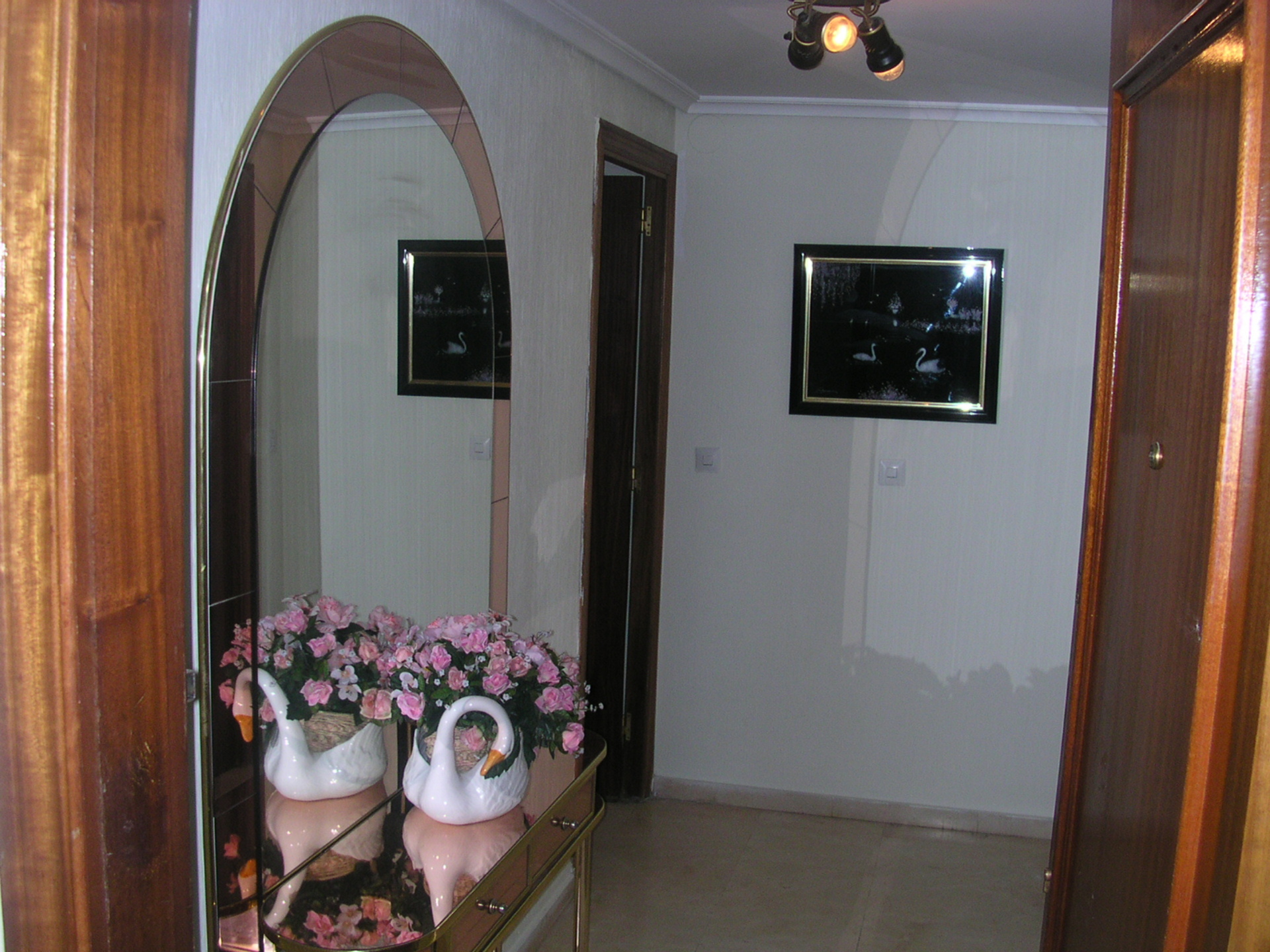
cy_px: 476
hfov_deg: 50.1
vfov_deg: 38.7
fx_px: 1357
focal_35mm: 37
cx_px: 635
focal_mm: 5.6
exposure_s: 1/60
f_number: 2.7
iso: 112
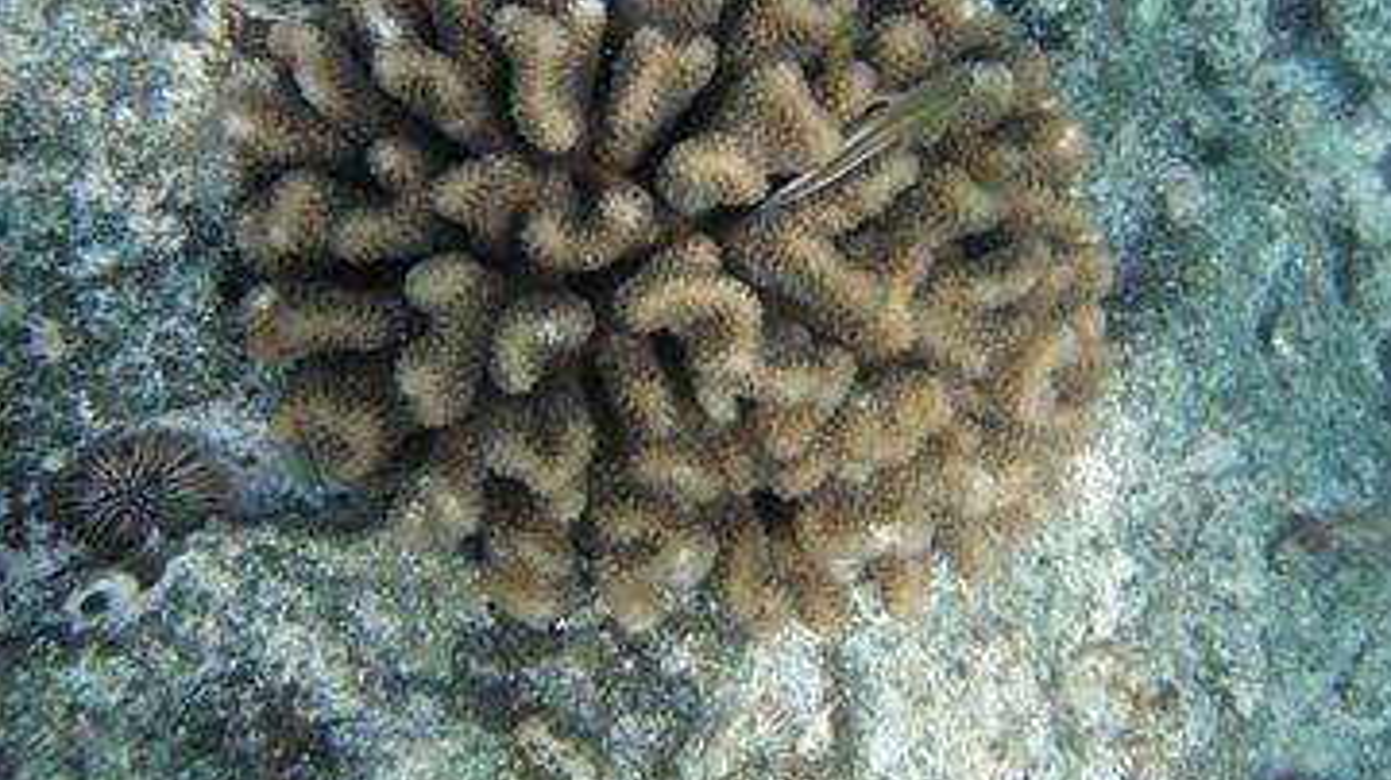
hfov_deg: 48.4
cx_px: 701
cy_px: 278
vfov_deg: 28.2
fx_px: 1548
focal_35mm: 42
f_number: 3.5
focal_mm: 6.7
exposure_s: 1/160
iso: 80
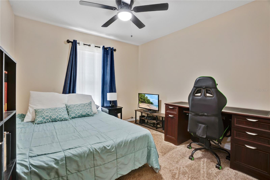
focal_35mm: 16
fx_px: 120
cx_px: 135
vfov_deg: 73.7
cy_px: 90
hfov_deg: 96.7
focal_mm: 16
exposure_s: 1/5
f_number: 8
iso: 640
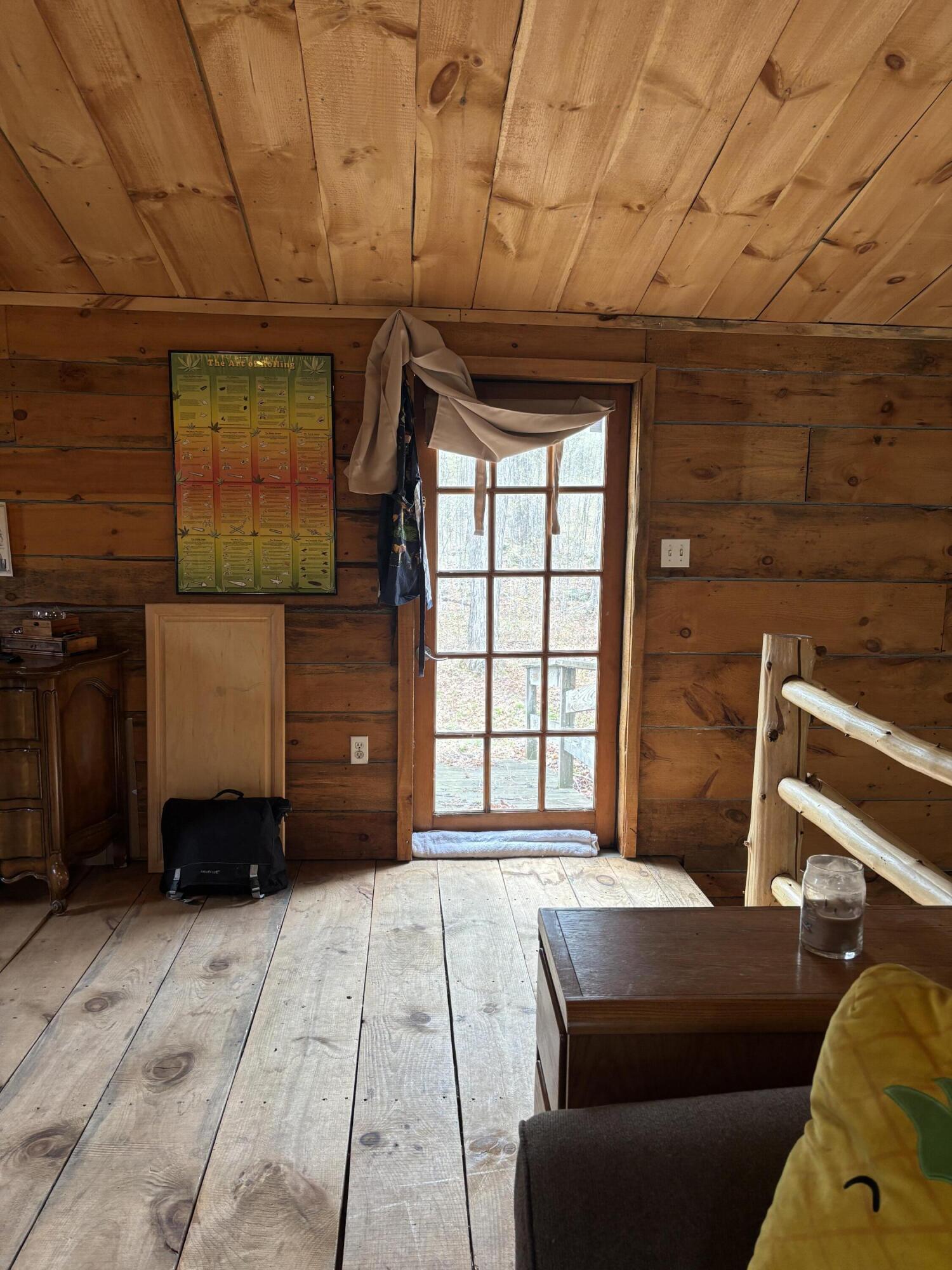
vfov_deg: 67.3
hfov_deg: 53.1
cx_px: 476
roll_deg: -1.3
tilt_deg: -7.5
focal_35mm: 26
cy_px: 635
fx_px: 953
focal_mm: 5.96
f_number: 1.6
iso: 100
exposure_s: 1/60
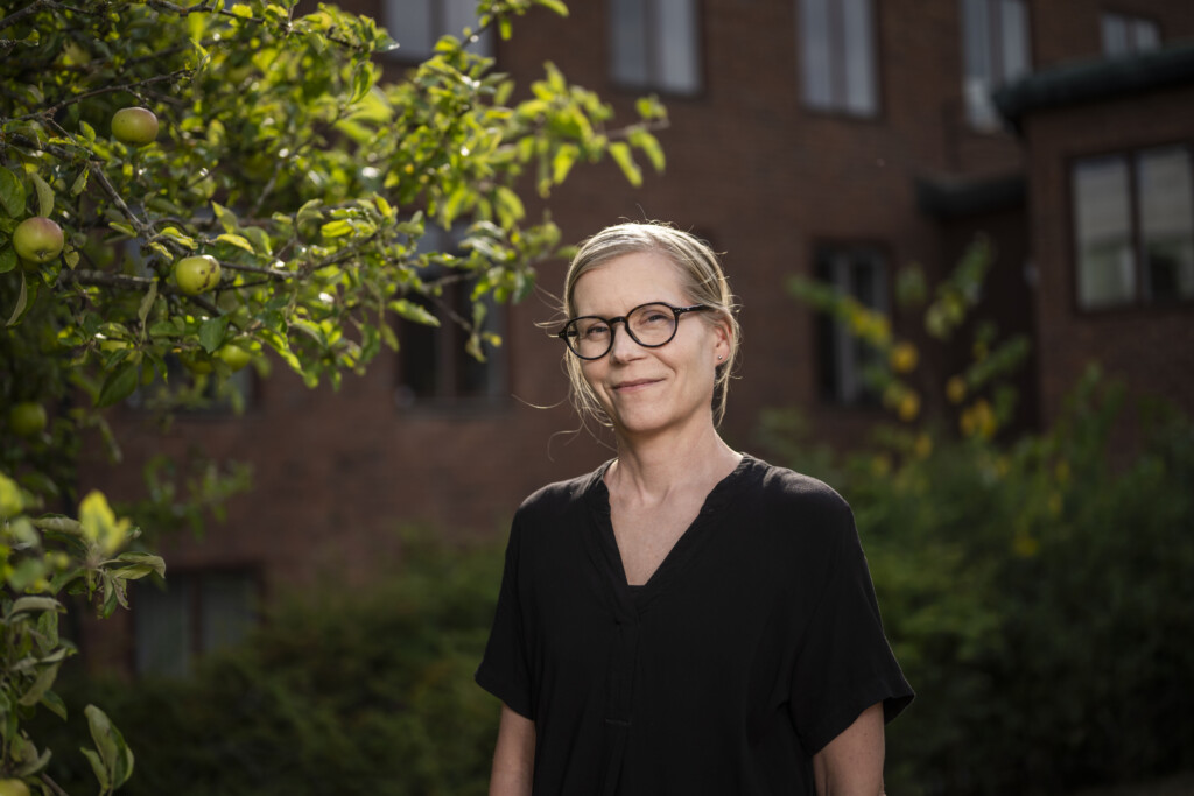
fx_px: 1658
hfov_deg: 39.6
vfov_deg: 27.0
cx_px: 597
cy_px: 398
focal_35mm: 50
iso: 100
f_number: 1.8
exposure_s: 1/2500
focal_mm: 50
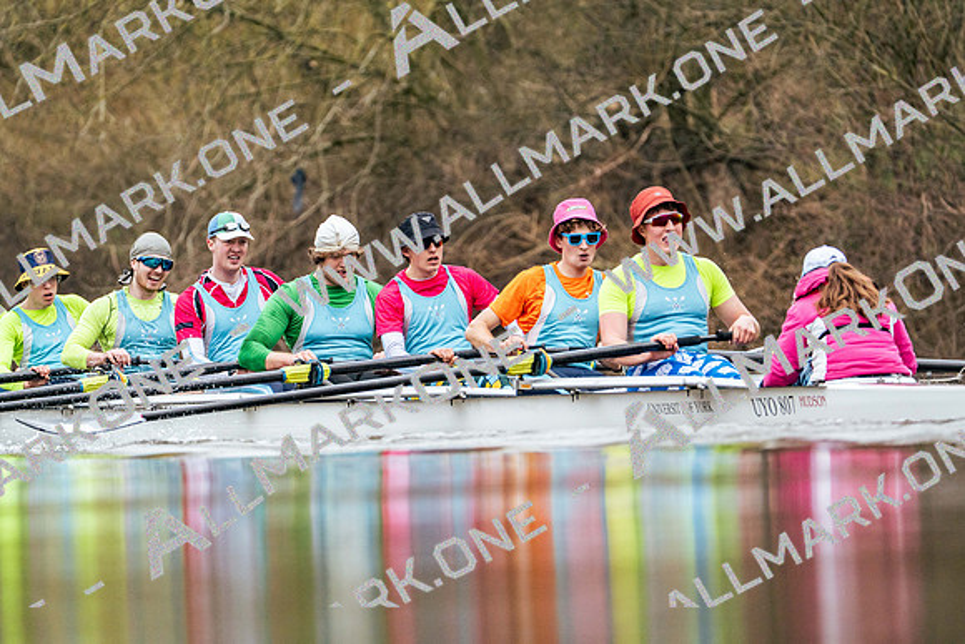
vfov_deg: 3.4
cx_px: 482
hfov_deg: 5.2
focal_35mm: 400
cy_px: 322
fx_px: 10724
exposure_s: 1/2000
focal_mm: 400
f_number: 6.3
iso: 4000
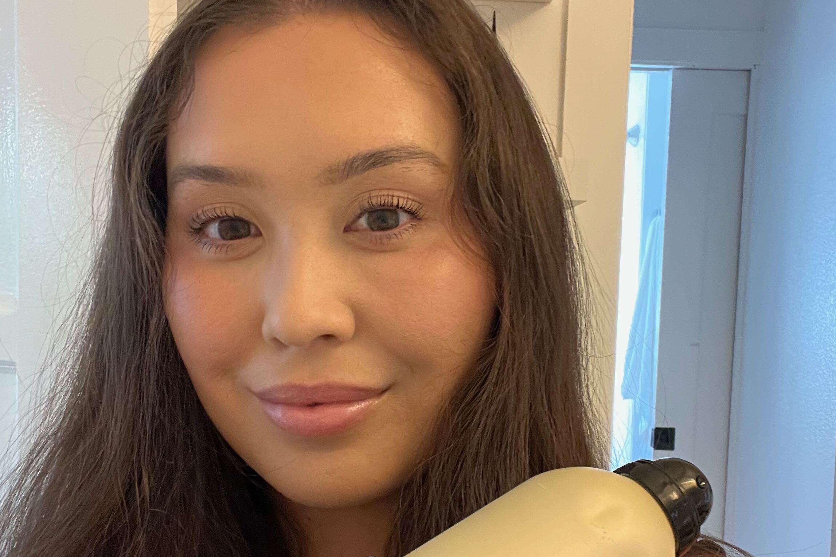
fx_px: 975
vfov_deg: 31.6
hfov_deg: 46.4
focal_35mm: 42
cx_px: 416
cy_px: 377
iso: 400
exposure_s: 1/30
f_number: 2.2
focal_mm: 2.71
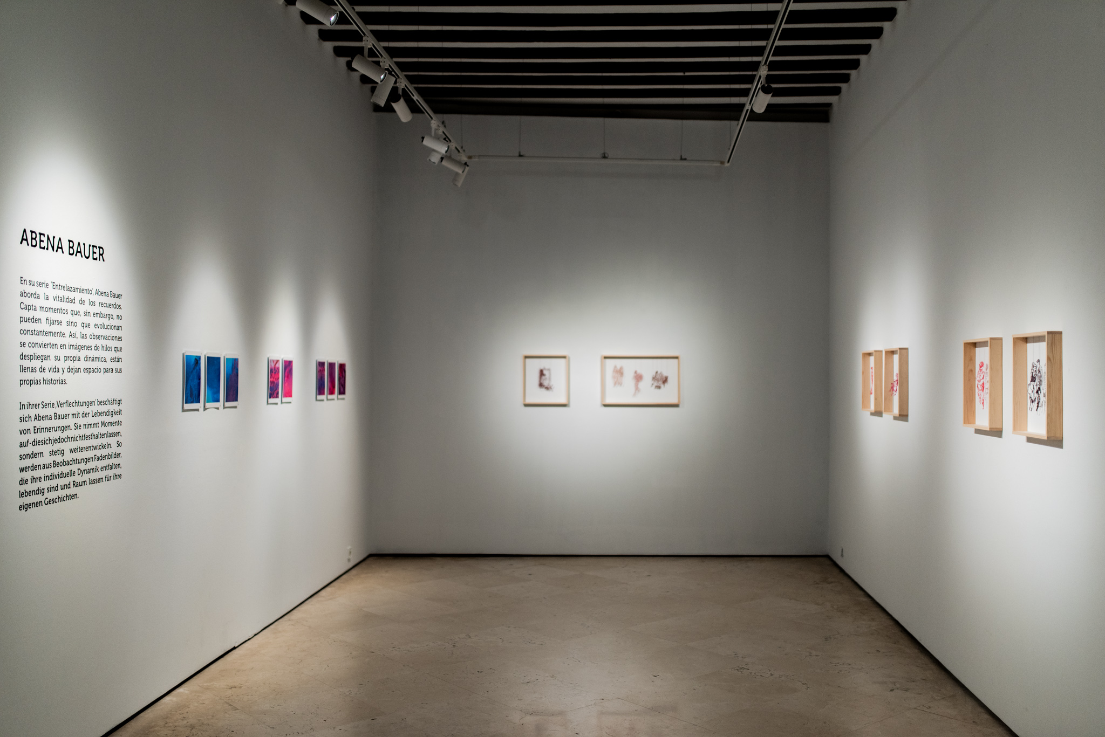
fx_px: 1075
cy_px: 368
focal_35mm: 35
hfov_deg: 54.4
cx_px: 552
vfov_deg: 37.9
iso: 400
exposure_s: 1/500
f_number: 1.4
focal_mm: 35
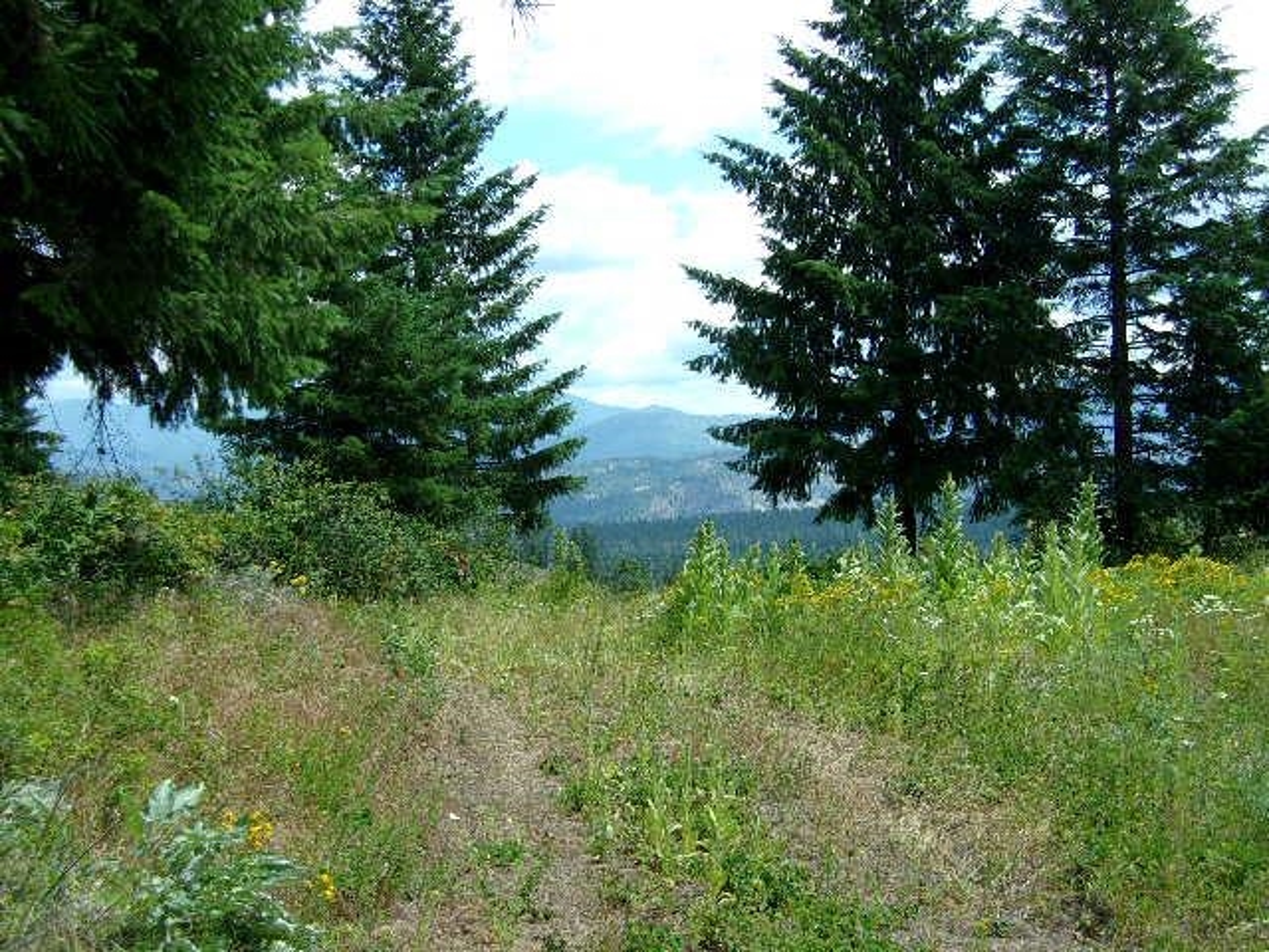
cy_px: 476
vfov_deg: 27.5
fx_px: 1943
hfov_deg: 36.2
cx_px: 634
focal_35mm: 53
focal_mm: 9.4
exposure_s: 1/400
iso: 80
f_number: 4.2
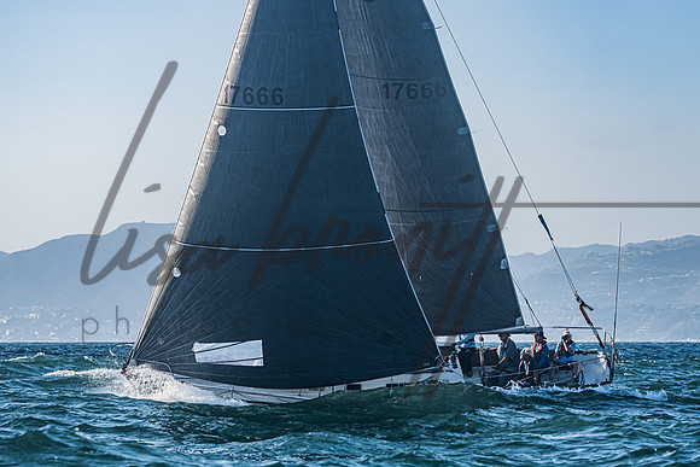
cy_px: 201
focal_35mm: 187
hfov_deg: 11.0
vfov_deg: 7.3
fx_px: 3641
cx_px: 412
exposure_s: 1/1600
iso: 400
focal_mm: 145
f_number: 6.3
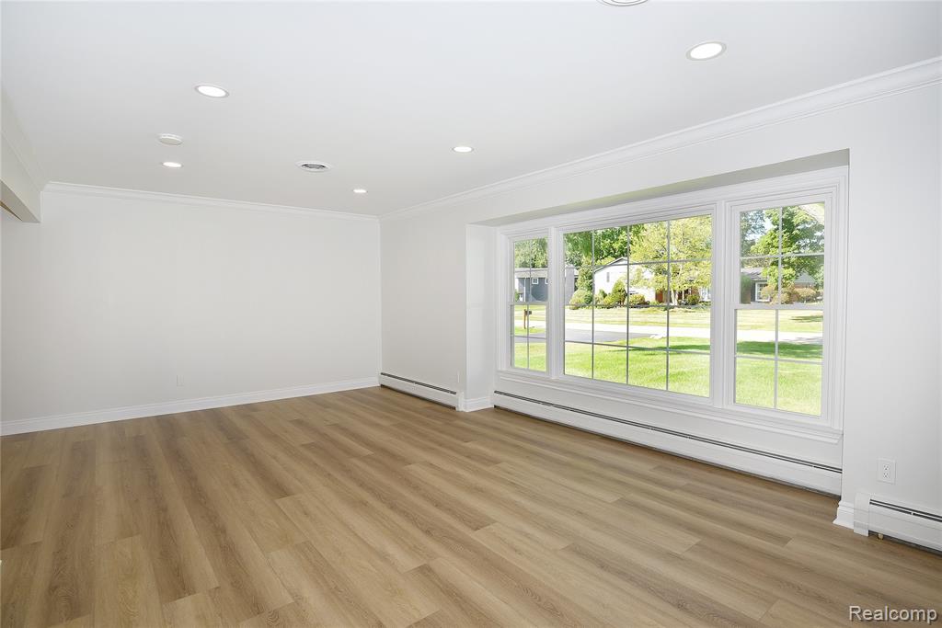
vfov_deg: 70.5
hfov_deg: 93.3
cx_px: 471
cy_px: 314
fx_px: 445
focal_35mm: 17
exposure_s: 1/60
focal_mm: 17
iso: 125
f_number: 7.1
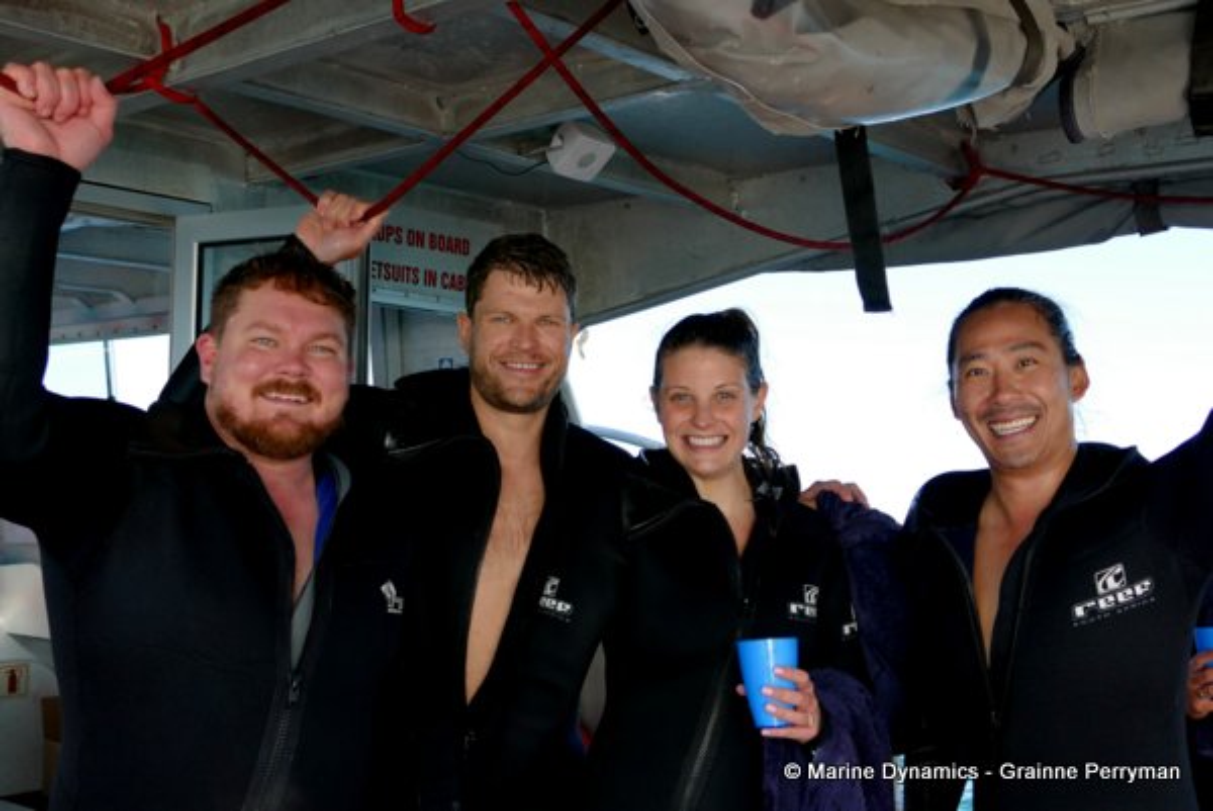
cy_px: 406
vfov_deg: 35.1
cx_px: 606
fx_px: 1281
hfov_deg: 50.7
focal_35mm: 38
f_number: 3.1
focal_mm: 13.7
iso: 125
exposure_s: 1/500
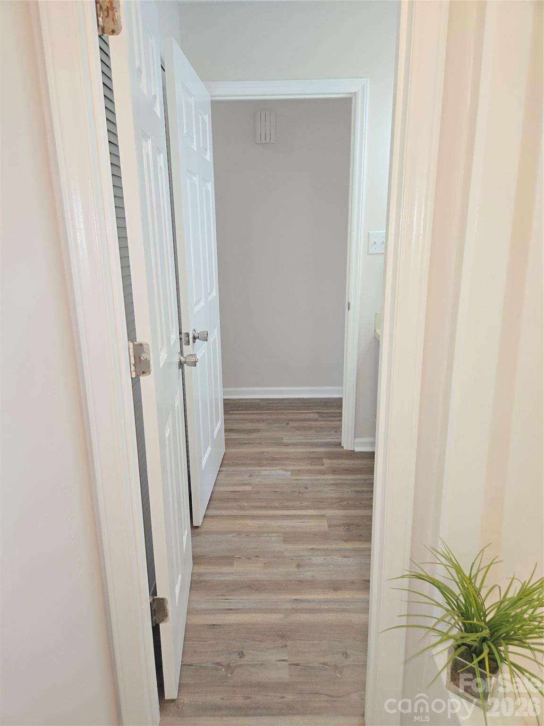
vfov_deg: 73.9
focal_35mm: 23
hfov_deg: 58.9
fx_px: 482
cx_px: 272
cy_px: 363
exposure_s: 1/60
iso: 64
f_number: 1.8
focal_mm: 5.4
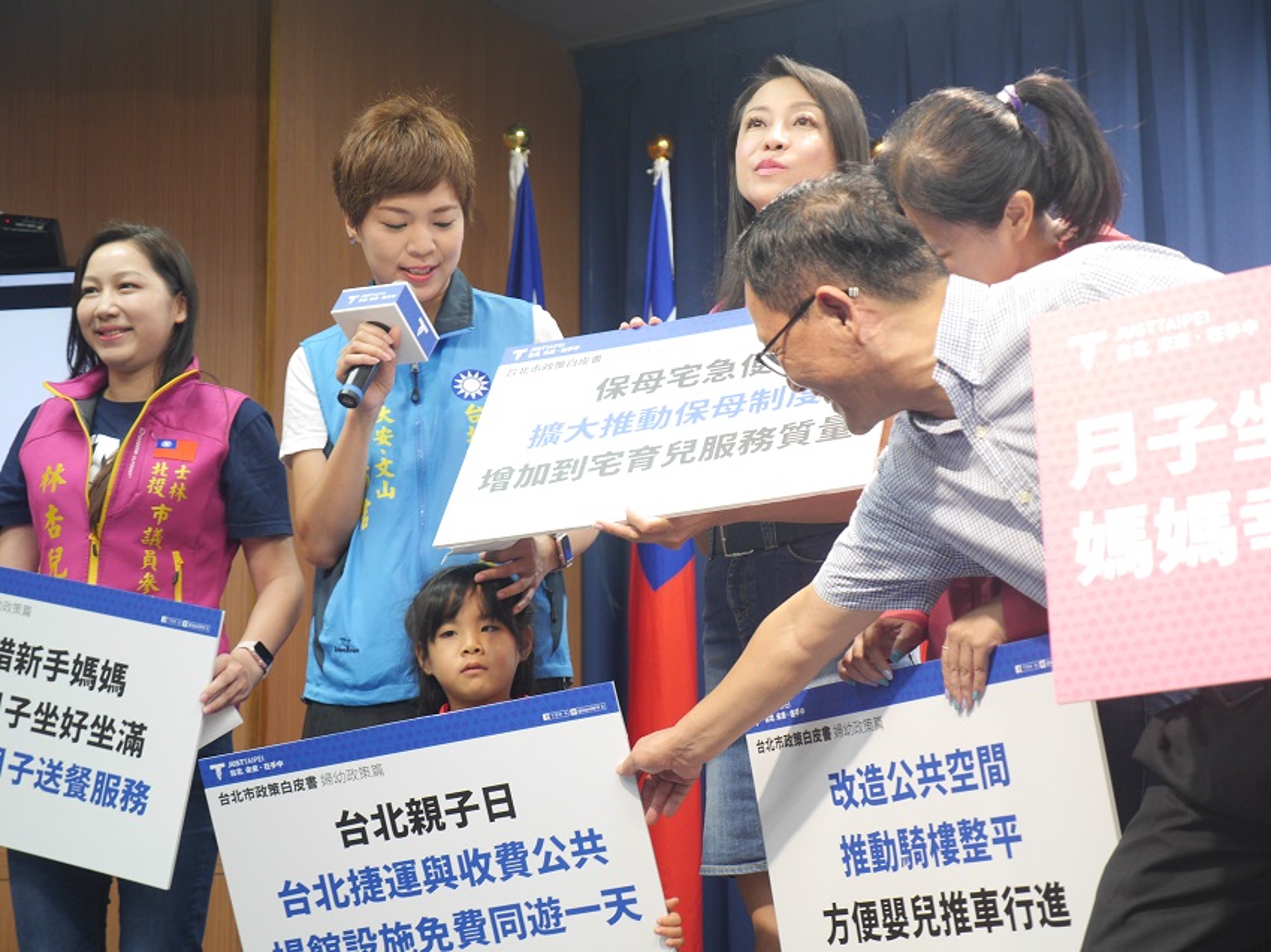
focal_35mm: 62
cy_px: 476
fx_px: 2276
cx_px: 636
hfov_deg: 31.2
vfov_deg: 23.6
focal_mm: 31
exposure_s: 1/60
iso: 640
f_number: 2.8
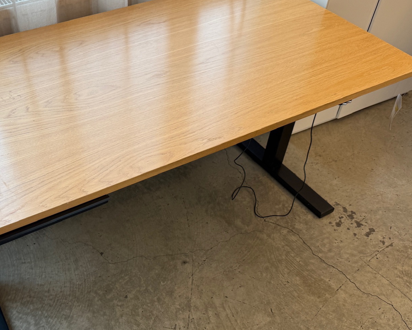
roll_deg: -2.2
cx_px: 135
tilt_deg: -43.2
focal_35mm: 39
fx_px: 476
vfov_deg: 38.2
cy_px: 187
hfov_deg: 46.1
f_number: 1.78
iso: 80
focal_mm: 6.76
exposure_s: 1/100
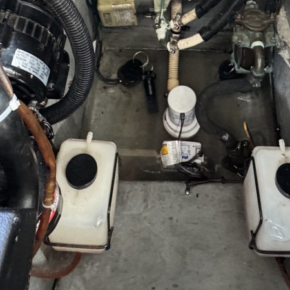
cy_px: -75
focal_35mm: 44
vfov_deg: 31.0
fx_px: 417
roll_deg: -3.2
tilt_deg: -37.5
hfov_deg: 38.2
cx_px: 171
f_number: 2.2
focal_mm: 2.22
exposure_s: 1/60
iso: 640
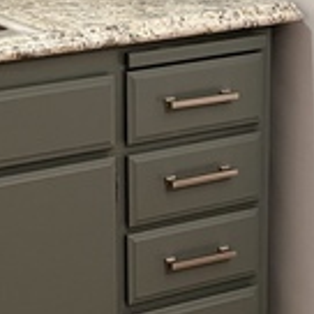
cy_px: -38
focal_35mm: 113
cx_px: -69
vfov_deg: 15.0
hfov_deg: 14.9
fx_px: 1160
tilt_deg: -10.7
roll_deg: +2.5
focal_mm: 5.7
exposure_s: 1/60
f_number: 1.5
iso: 125
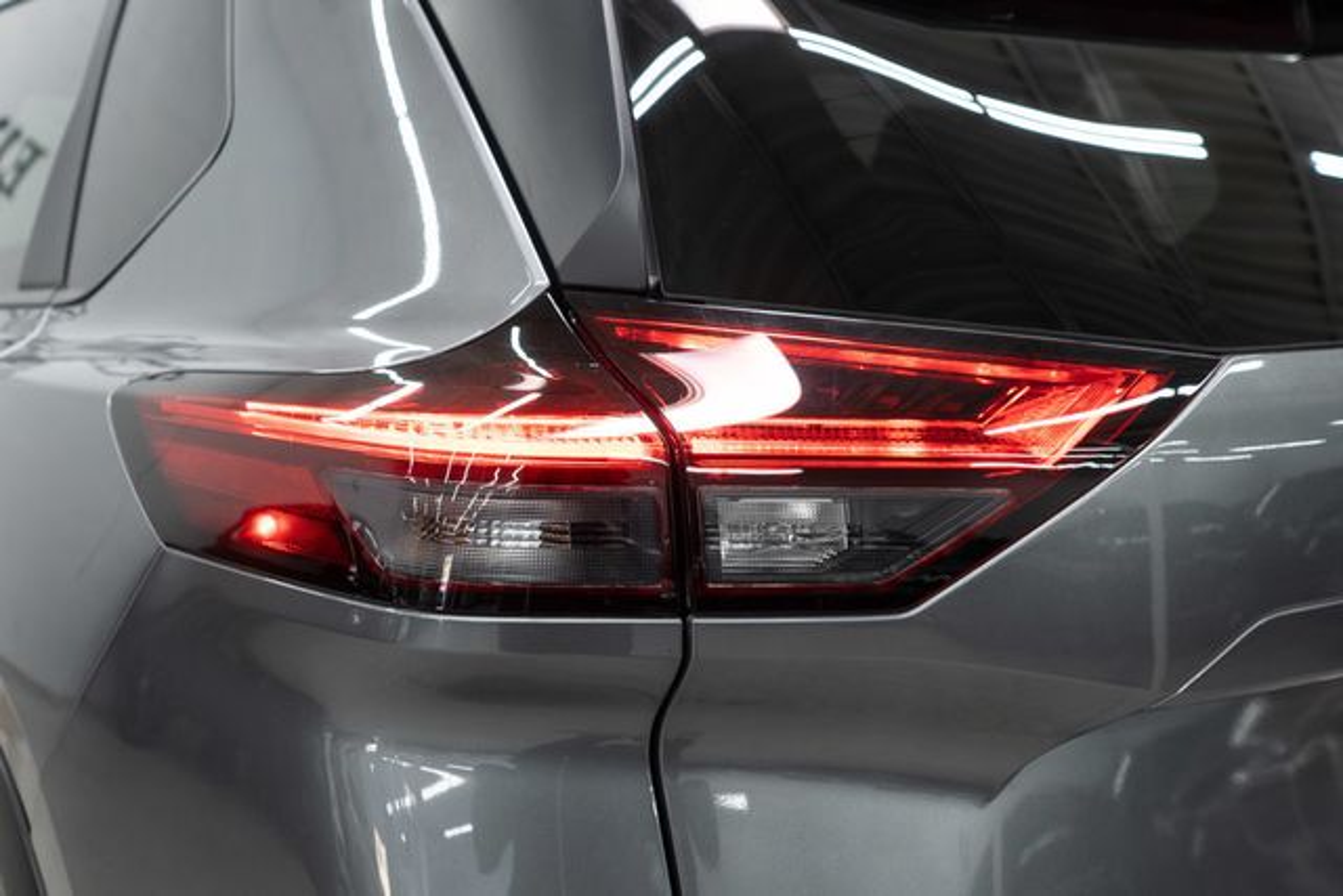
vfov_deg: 31.9
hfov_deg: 46.4
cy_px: 448
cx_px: 672
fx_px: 1567
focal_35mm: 42
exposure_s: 1/40
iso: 200
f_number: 3.2
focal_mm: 28
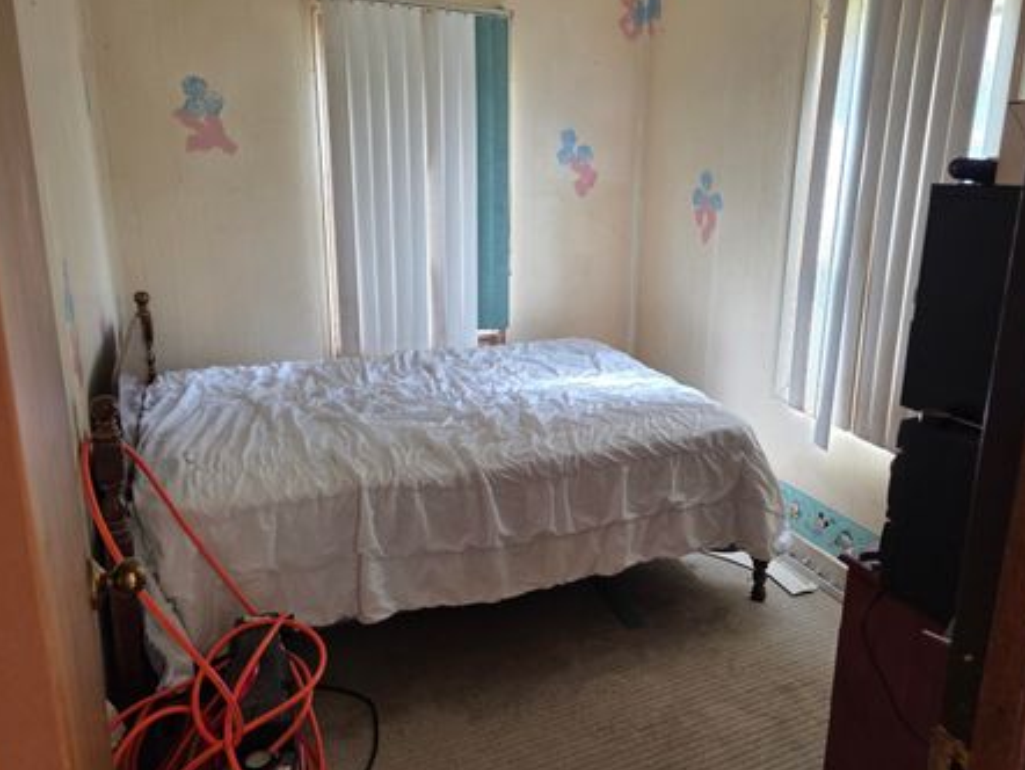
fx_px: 770
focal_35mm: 26
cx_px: 561
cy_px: 358
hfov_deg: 67.1
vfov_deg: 53.1
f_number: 1.7
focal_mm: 6.3
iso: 100
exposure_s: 1/180
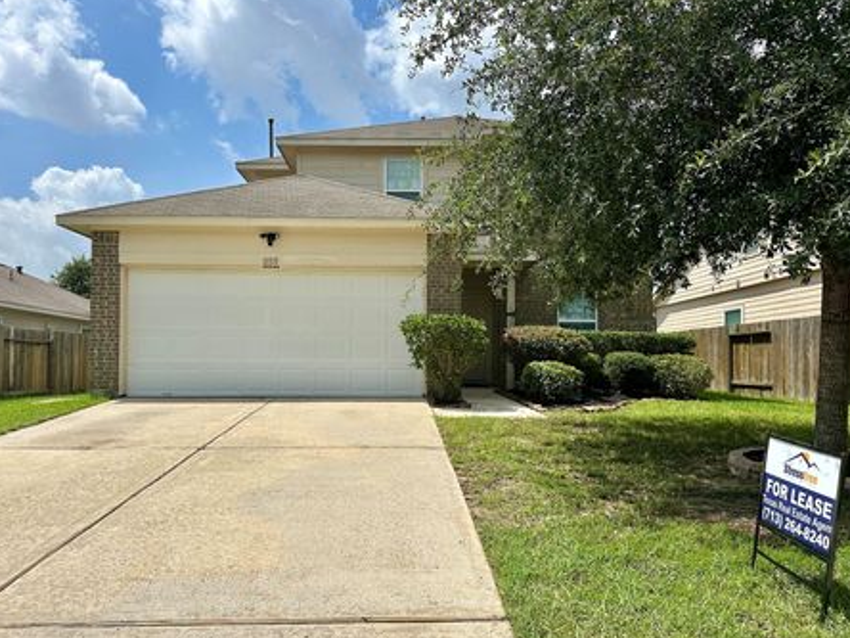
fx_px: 663
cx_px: 410
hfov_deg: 65.3
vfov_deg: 51.3
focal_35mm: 27
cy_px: 346
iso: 80
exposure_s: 1/7576
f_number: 1.78
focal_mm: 6.86
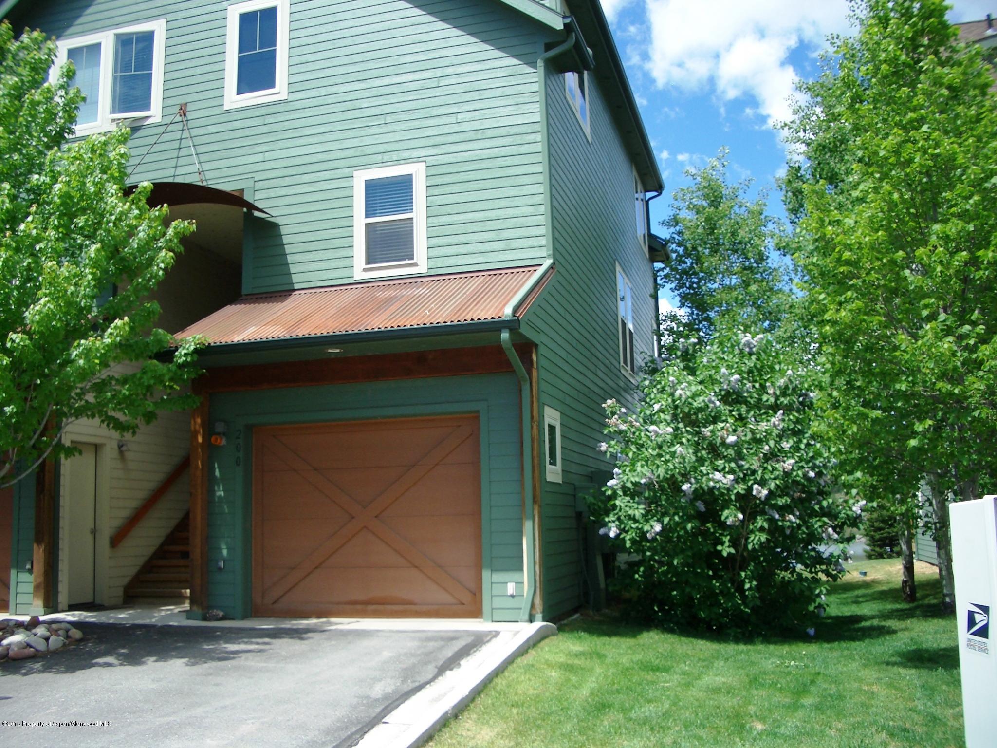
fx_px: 1008
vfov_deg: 40.7
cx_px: 498
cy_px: 374
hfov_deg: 52.6
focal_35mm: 35
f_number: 2.6
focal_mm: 5.8
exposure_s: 1/800
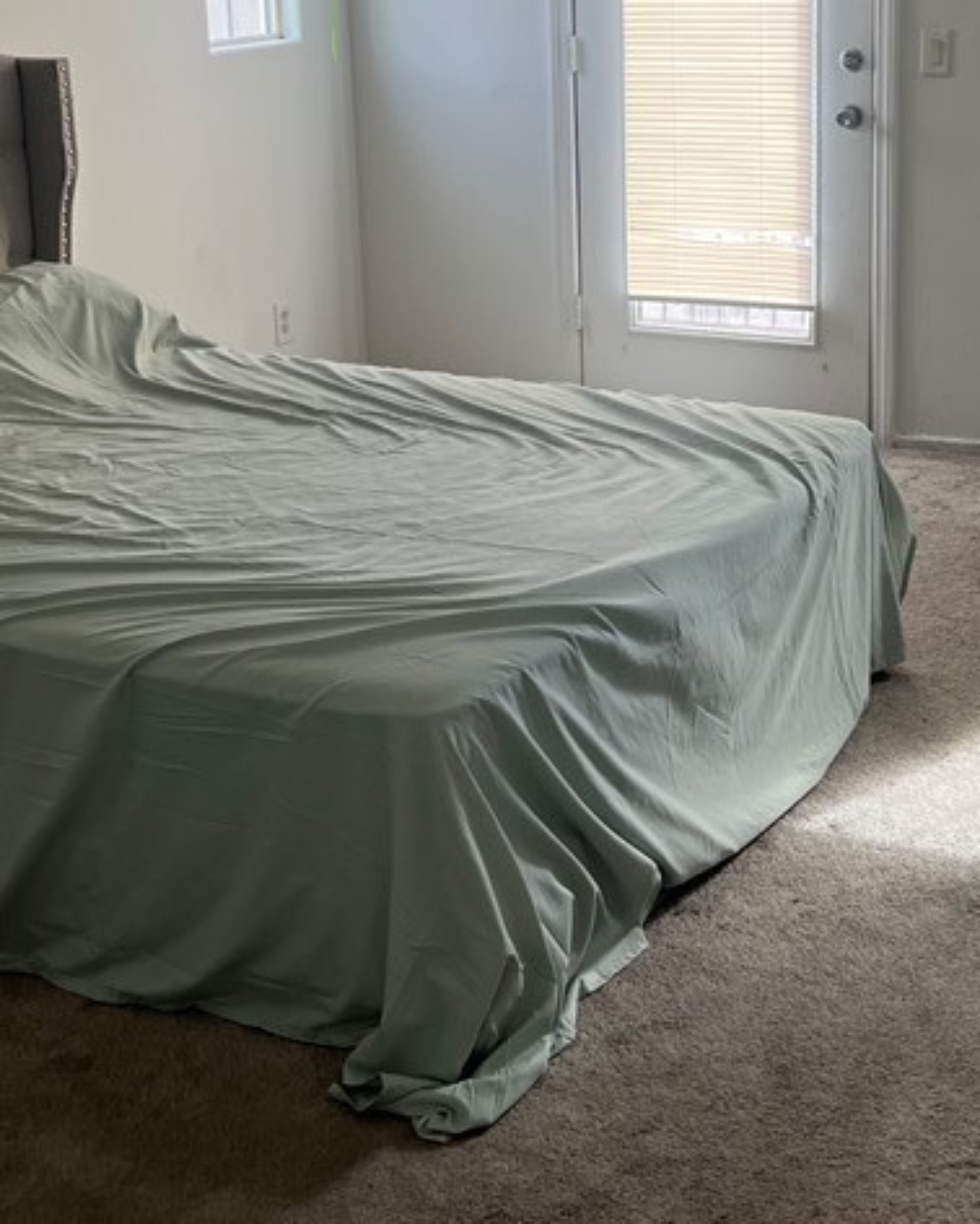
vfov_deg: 33.4
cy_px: 290
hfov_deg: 27.2
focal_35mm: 55
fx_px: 1993
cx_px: 747
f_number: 1.6
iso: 50
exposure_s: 1/164
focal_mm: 5.1
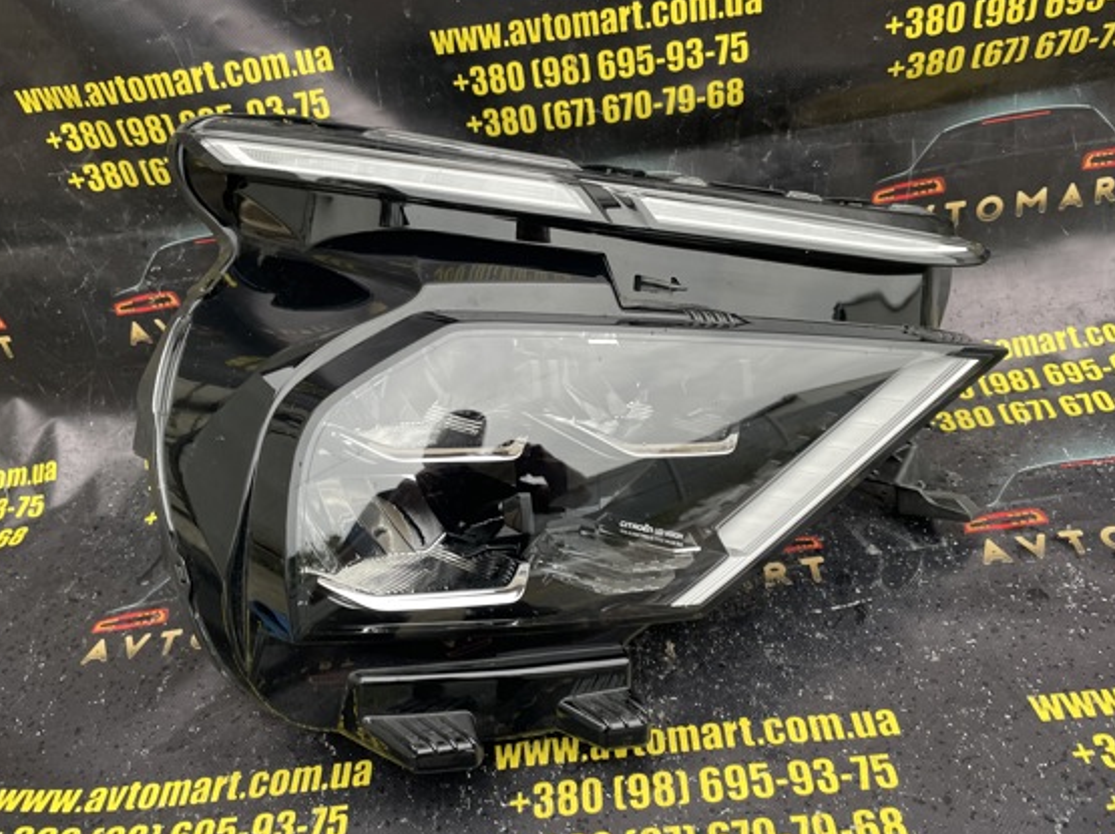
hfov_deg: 60.0
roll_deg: +10.0
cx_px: 546
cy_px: 415
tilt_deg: -30.7
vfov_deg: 46.7
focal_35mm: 30
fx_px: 965
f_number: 1.6
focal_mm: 4.2
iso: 100
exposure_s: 1/121
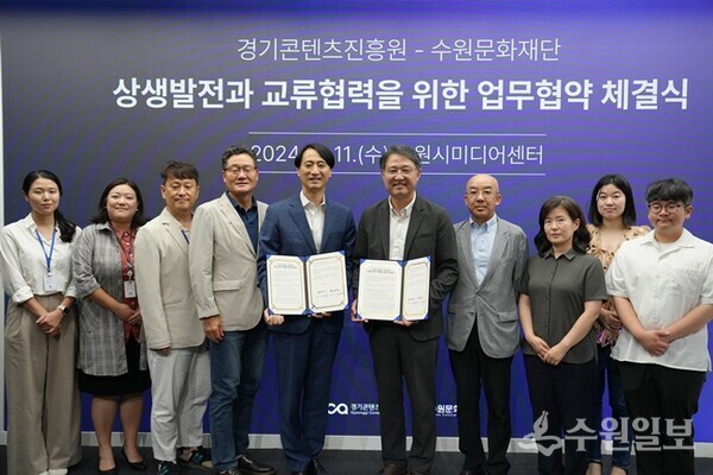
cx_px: 356
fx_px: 693
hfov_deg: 54.4
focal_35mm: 35
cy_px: 238
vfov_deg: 37.9
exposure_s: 1/160
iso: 200
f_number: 4
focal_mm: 35
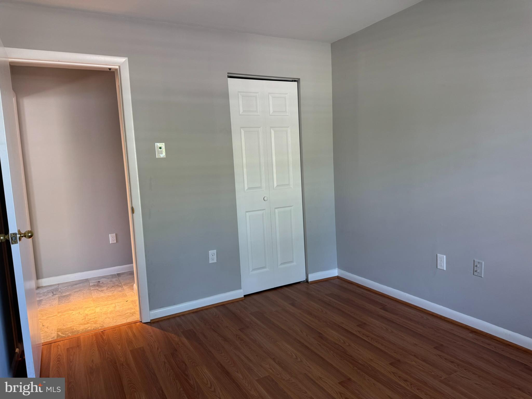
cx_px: 266
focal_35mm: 24
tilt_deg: -5.9
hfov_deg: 71.6
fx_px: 369
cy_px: 200
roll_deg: +3.2
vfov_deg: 56.8
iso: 160
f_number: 1.78
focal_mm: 6.76
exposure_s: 1/60
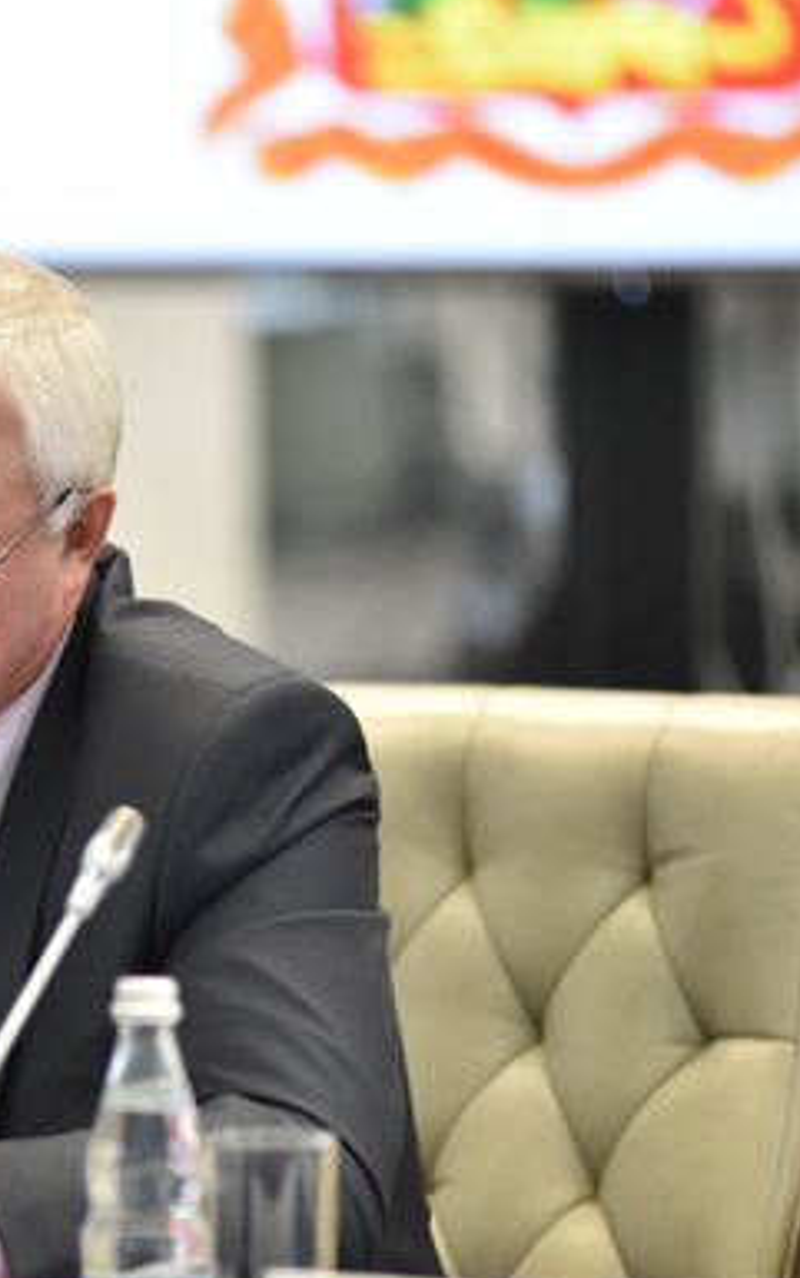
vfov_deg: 6.7
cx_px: -103
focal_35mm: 315
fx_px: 10976
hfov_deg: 4.2
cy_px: 588
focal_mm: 170
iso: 5000
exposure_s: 1/640
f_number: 2.8
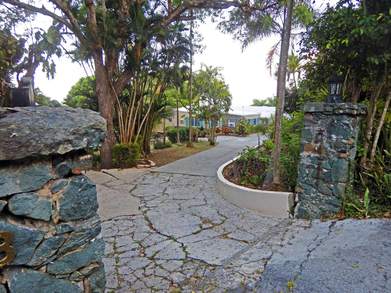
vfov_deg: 56.8
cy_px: 146
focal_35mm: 24
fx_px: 271
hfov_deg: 71.6
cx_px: 196
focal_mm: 4.3
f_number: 2.8
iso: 125
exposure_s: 1/200
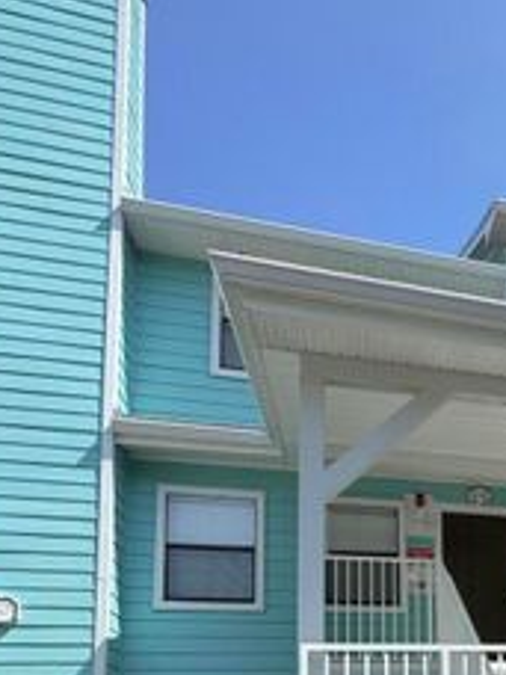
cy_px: 653
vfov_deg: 40.8
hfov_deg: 28.9
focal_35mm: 41
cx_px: 651
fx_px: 799
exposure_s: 1/1346
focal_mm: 2.22
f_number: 2.2
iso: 50
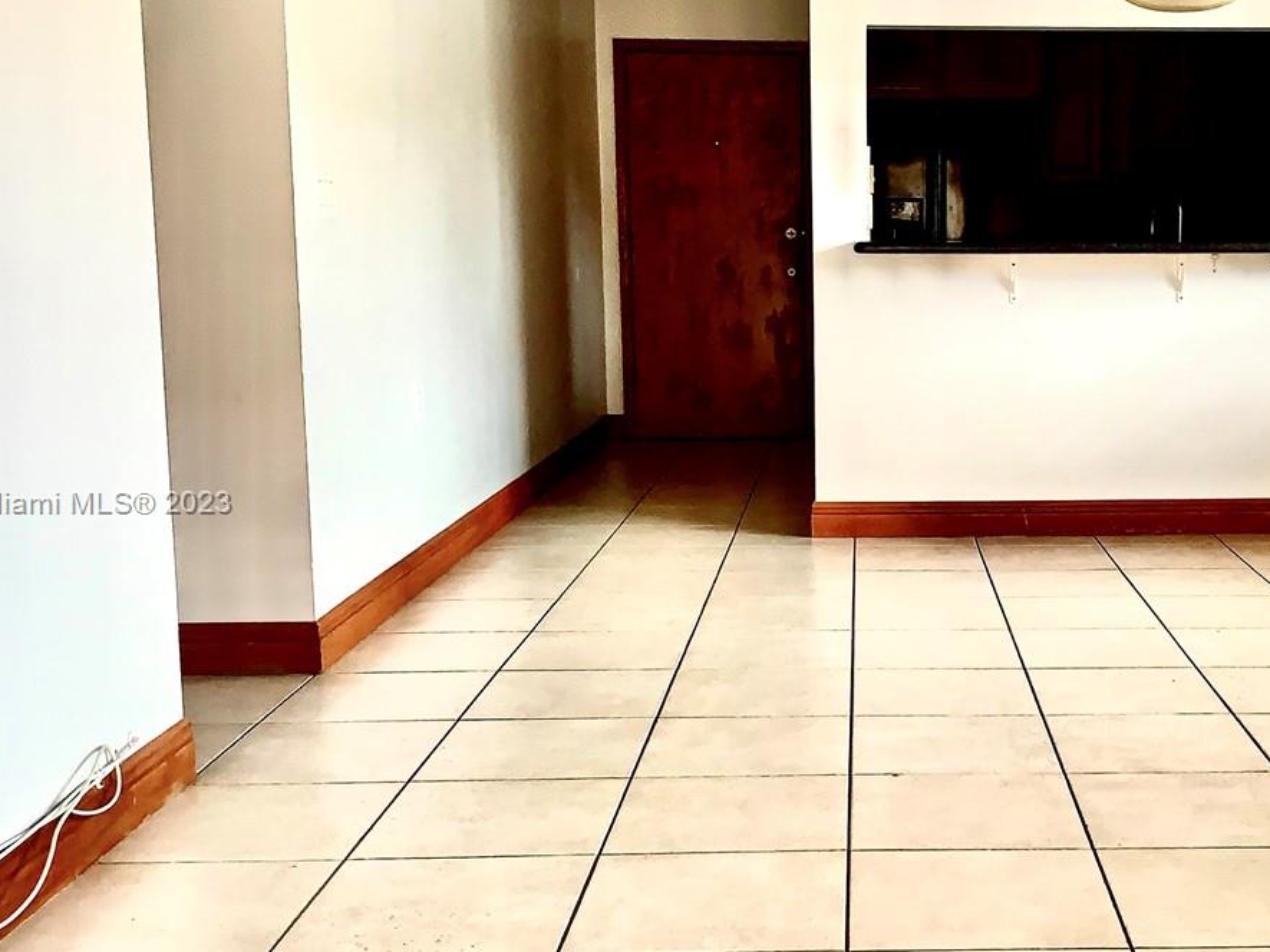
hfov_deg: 39.6
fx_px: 1725
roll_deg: -0.9
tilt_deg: -9.0
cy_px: 505
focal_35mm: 47
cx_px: 920
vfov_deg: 30.9
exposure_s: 1/121
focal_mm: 4.25
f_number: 1.8
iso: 80
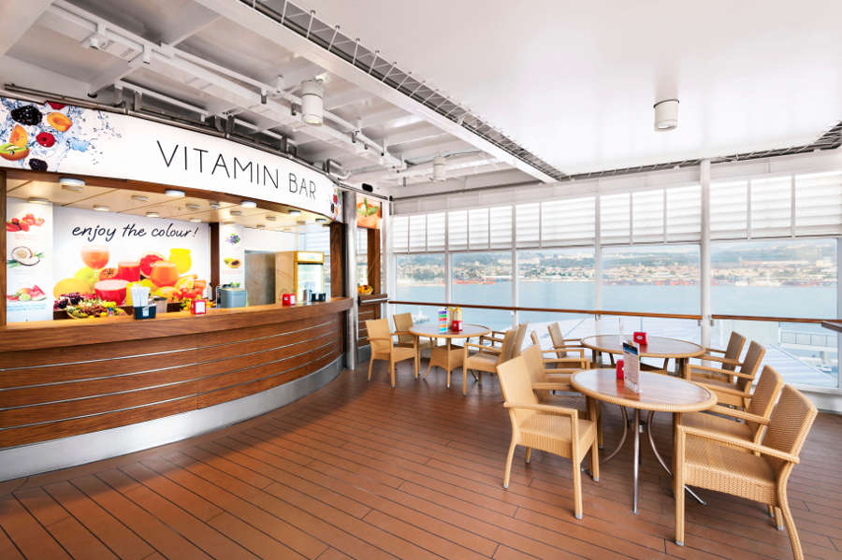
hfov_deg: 96.8
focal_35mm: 16
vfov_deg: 73.7
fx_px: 374
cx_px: 421
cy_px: 280
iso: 100
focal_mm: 16
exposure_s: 1/2
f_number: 11
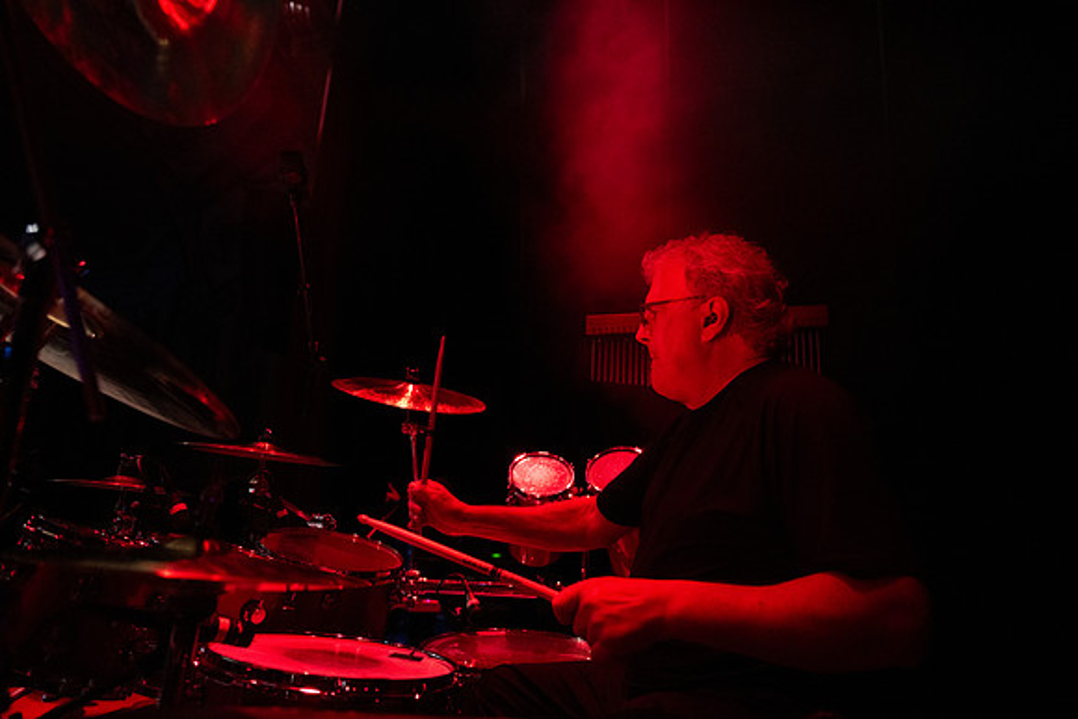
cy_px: 360
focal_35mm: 24
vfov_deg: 53.2
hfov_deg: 73.7
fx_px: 719
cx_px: 539
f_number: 2.8
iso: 6400
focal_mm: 24
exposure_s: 1/500
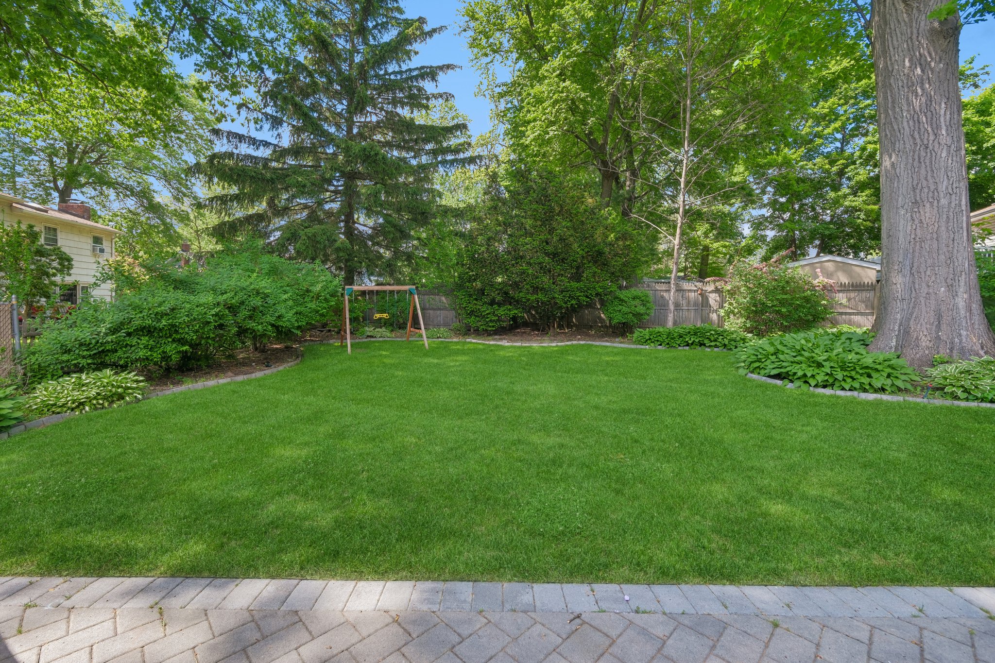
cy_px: 332
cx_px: 498
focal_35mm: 14
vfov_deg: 81.2
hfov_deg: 104.3
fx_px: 387
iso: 160
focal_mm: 9.6
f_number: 5.6
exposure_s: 1/120
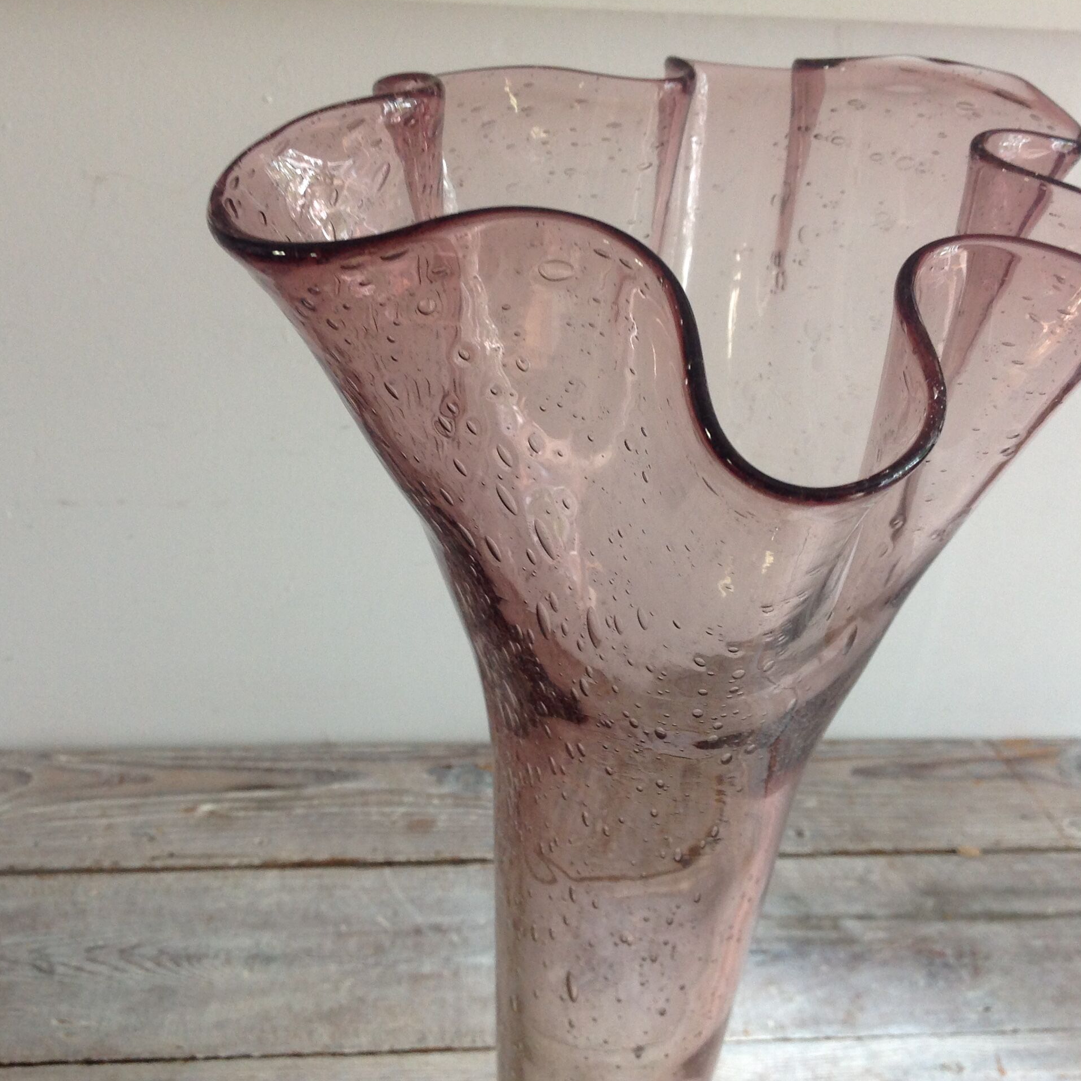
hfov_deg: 40.0
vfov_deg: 40.0
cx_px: 534
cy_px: 541
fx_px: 1484
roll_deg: -3.6
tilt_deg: -33.1
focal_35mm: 42
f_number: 2.4
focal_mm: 4.28
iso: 80
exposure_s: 1/15
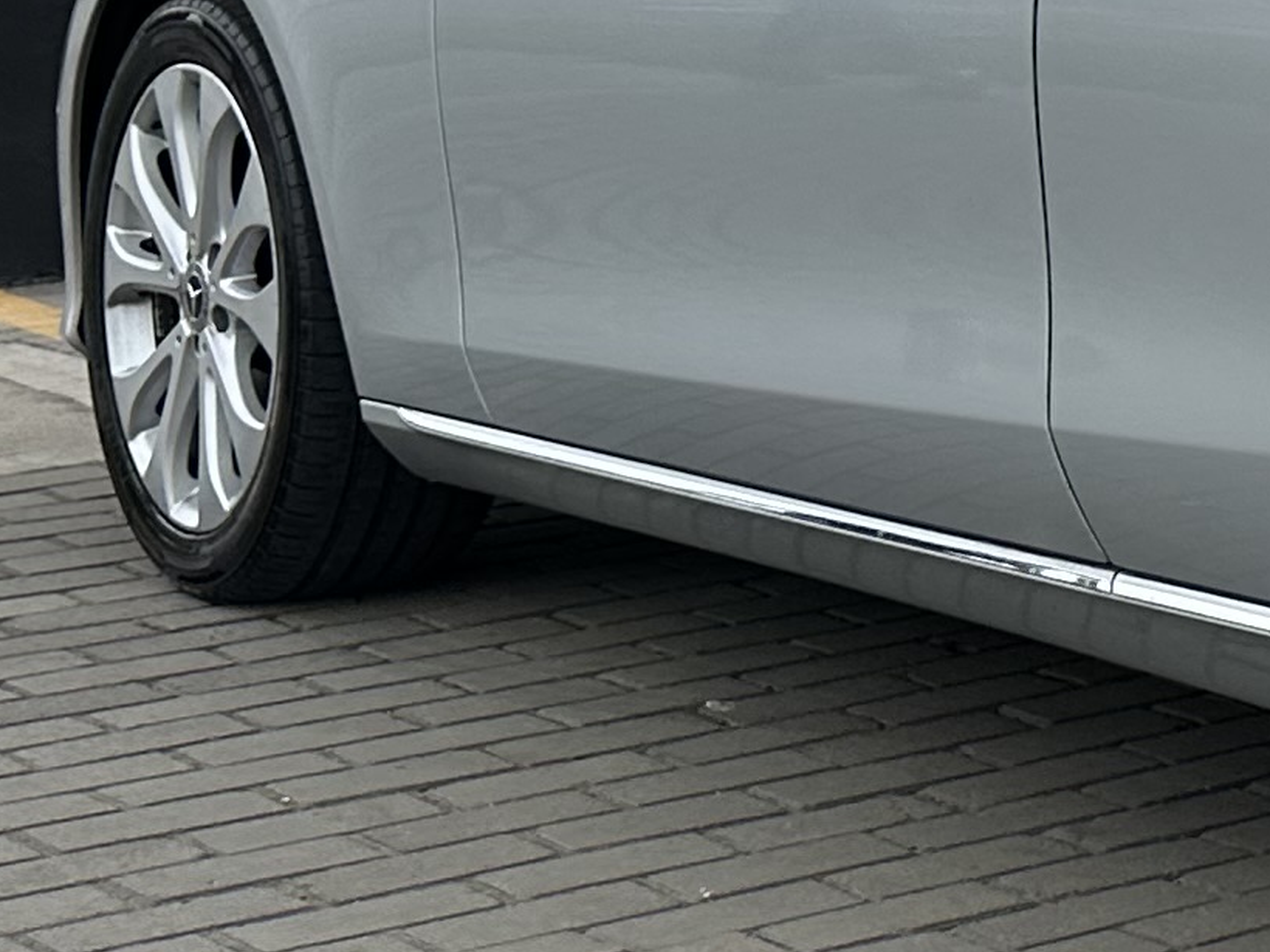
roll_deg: -1.2
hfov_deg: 14.7
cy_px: -101
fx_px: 4329
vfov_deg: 12.3
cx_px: 2246
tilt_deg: -1.5
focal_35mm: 118
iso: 80
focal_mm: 6.86
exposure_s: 1/4016
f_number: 1.78
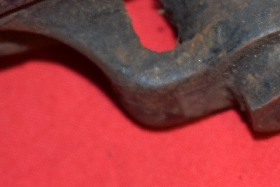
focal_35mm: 251
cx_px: 113
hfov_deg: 8.2
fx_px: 1949
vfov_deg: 5.5
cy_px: -68
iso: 640
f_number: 5.6
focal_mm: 55
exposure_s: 1/60
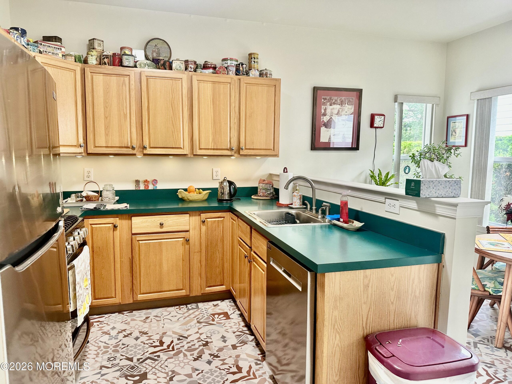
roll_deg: -0.3
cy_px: 192
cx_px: 256
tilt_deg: -6.8
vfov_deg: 56.8
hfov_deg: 71.6
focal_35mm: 24
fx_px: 355
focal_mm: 6.86
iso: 125
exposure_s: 1/60
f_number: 1.78
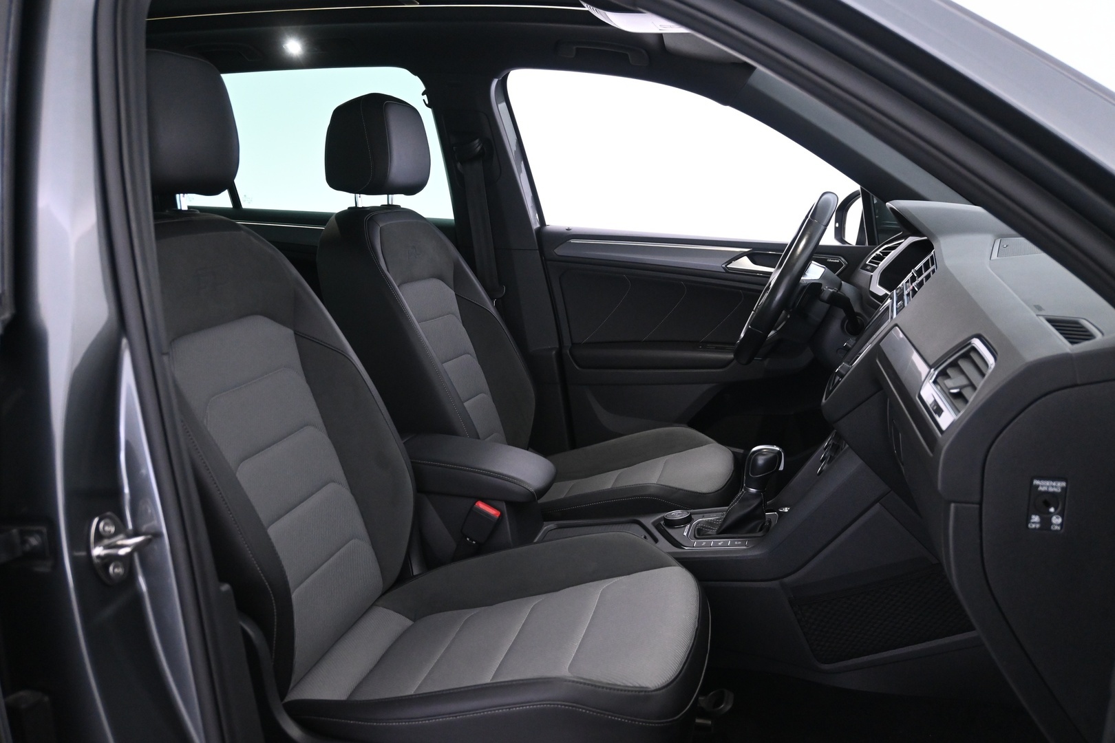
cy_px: 372
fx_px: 976
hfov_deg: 59.5
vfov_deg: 41.7
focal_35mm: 32
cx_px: 558
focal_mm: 21
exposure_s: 1/30
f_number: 4
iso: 2200
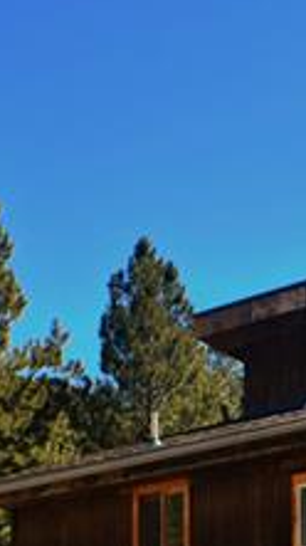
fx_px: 2305
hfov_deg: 7.6
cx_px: 252
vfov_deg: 13.4
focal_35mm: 160
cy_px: 440
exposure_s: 1/200
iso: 100
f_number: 5.3
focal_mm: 35
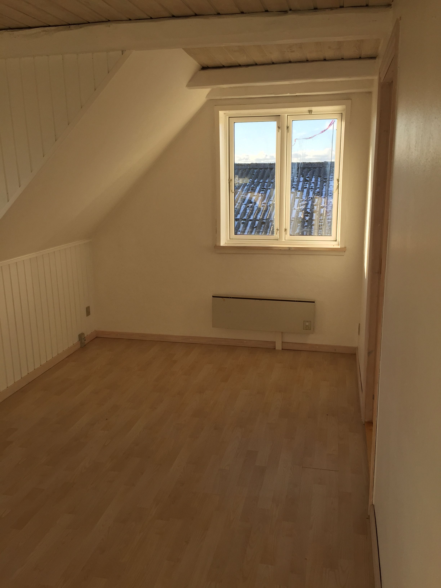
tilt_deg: -11.1
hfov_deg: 48.2
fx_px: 493
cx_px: 220
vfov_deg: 61.7
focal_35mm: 29
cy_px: 294
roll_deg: +2.0
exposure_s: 1/366
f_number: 2.2
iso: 32
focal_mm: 4.15
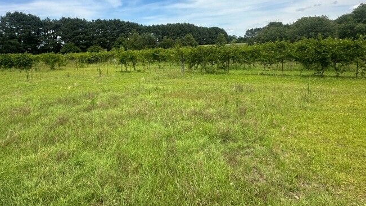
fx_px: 233
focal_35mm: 24
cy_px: 68
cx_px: 176
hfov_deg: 76.3
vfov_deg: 46.9
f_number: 2.2
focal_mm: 2.22
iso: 40
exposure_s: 1/2132
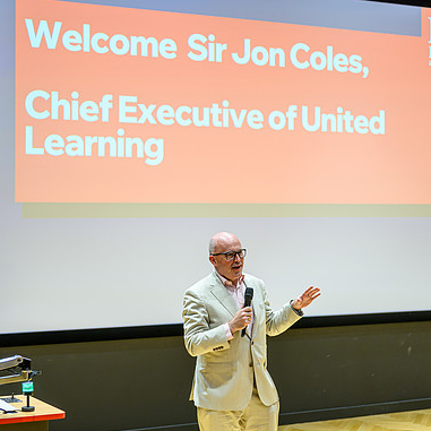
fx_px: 1042
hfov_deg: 23.4
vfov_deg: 23.4
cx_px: 231
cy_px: 218
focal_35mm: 74
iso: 280
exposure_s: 1/125
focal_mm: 56
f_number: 2.4
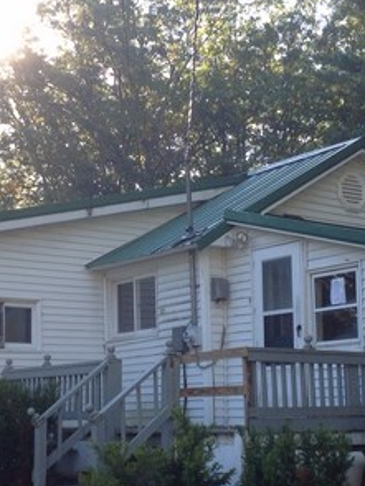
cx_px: 177
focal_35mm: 76
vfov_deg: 25.6
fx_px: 1067
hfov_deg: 19.4
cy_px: 296
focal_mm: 4.28
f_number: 2.4
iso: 50
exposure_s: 1/195
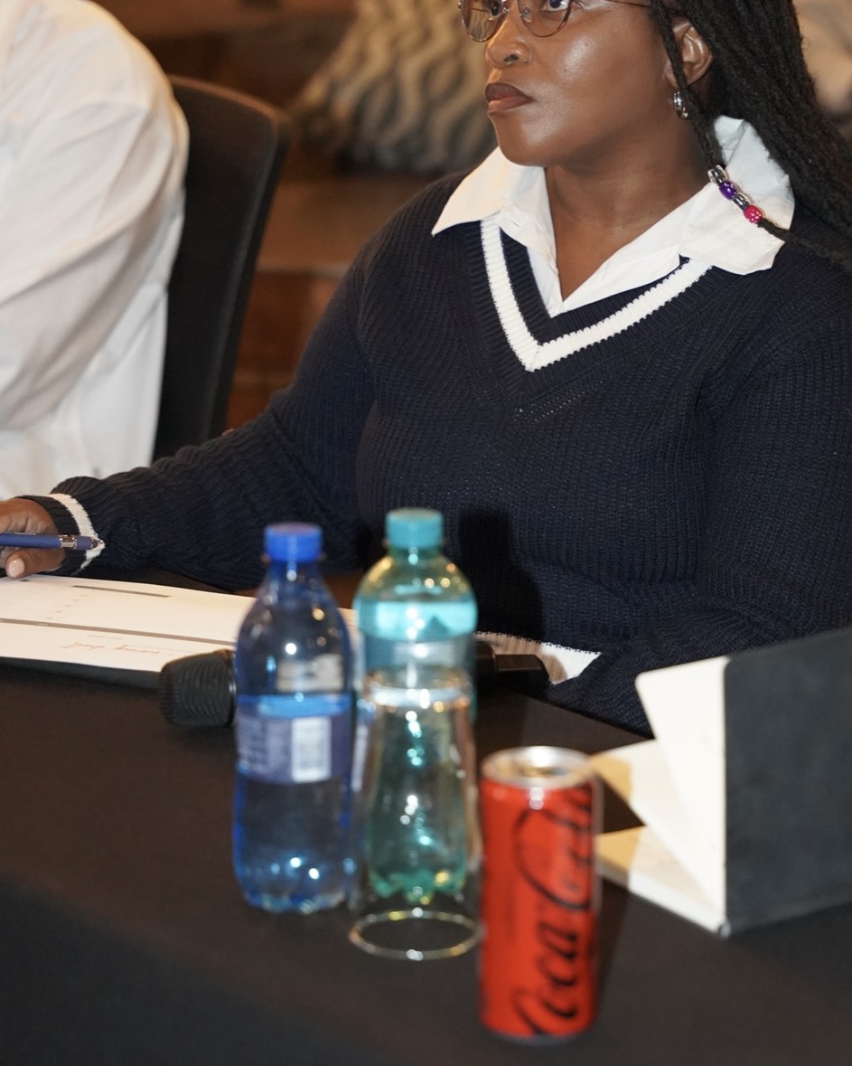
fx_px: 3373
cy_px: 446
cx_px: 460
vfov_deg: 17.9
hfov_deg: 14.4
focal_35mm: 107
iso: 6400
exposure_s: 1/60
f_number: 2.8
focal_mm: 70
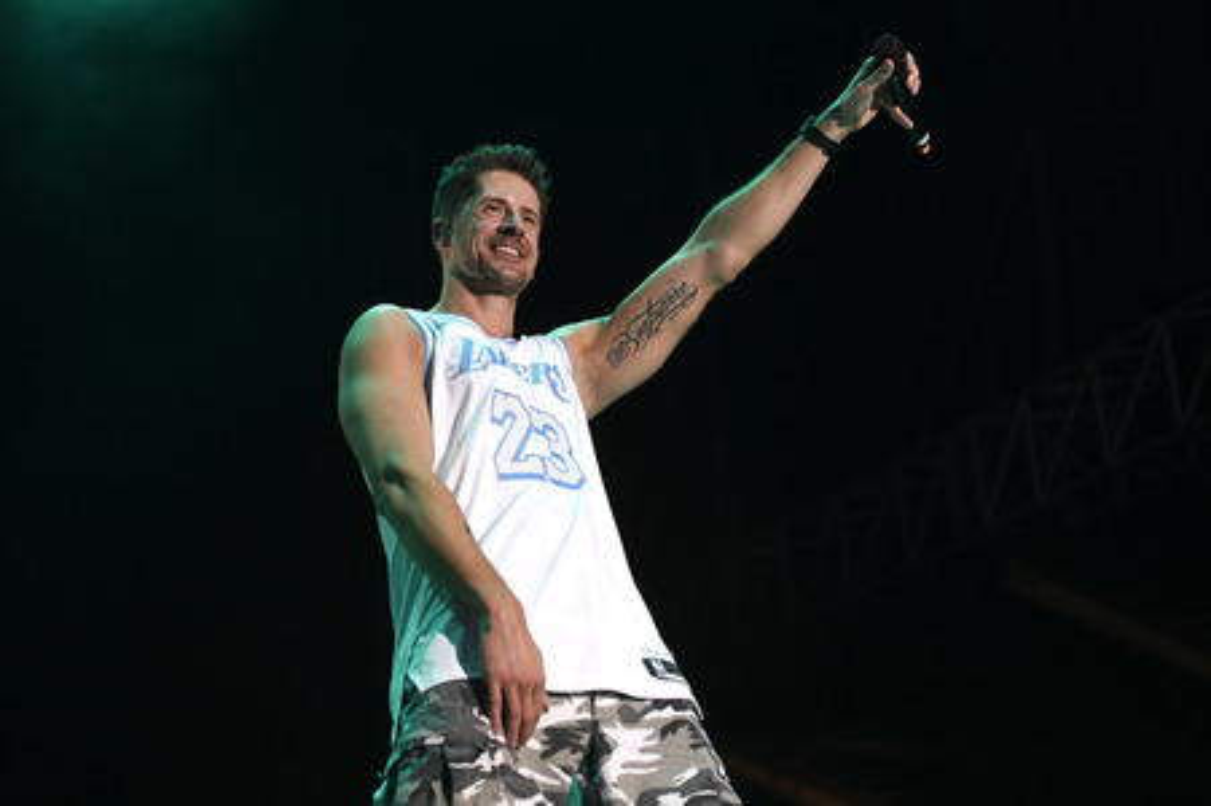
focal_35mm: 70
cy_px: 403
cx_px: 606
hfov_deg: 28.9
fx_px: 2353
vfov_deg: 19.4
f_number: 4
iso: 1600
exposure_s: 1/500
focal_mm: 70
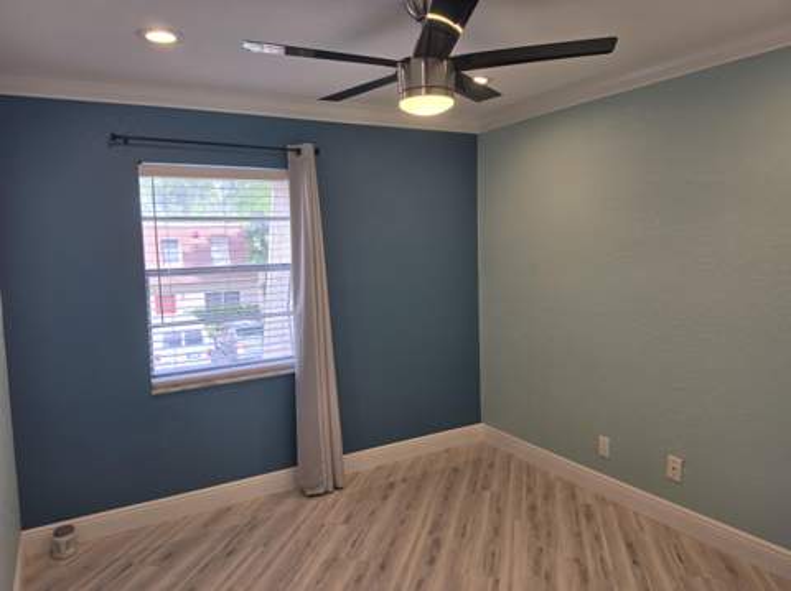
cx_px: 396
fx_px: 525
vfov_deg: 58.8
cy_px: 296
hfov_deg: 74.0
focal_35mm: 23
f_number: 1.4
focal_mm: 6.5
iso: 25
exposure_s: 1/120
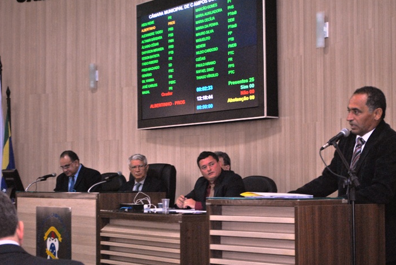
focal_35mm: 78
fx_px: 854
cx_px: 225
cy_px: 133
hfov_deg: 26.1
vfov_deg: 17.6
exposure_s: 1/30
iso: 800
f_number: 5.3
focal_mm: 45
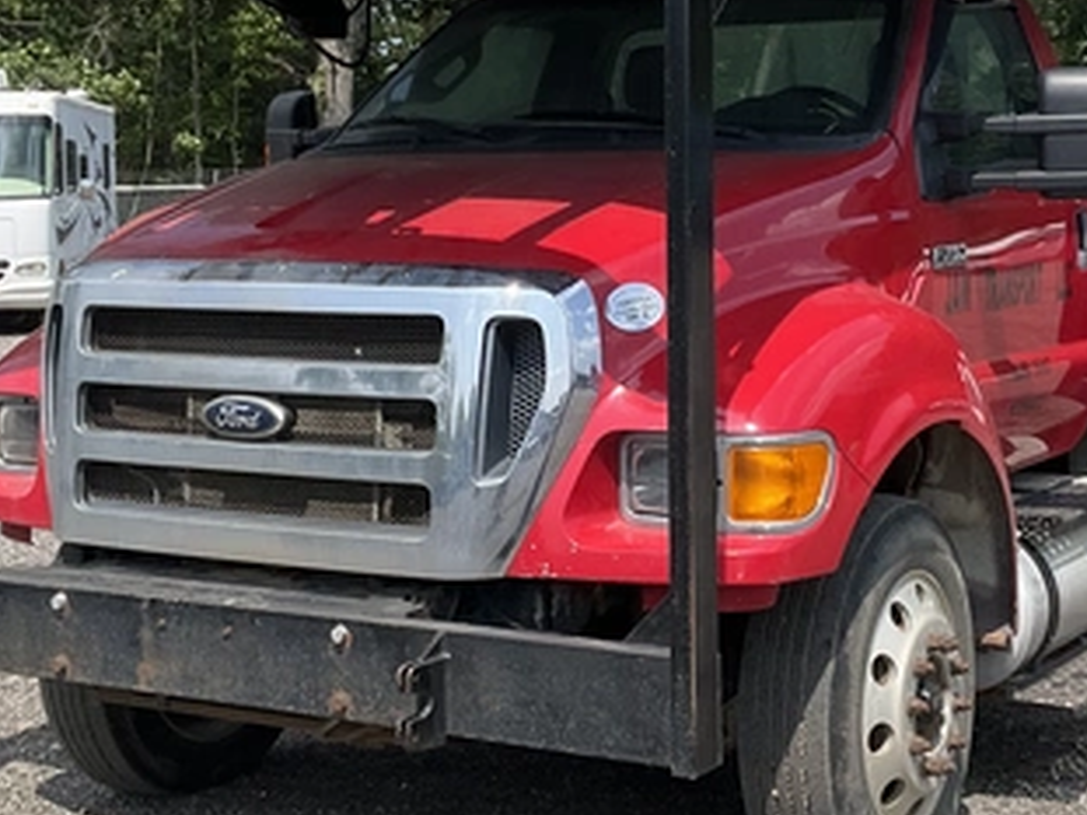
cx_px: 608
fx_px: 2197
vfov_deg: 20.9
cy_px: 275
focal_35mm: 70
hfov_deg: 27.8
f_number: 1.8
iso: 25
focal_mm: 3
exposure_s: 1/1221
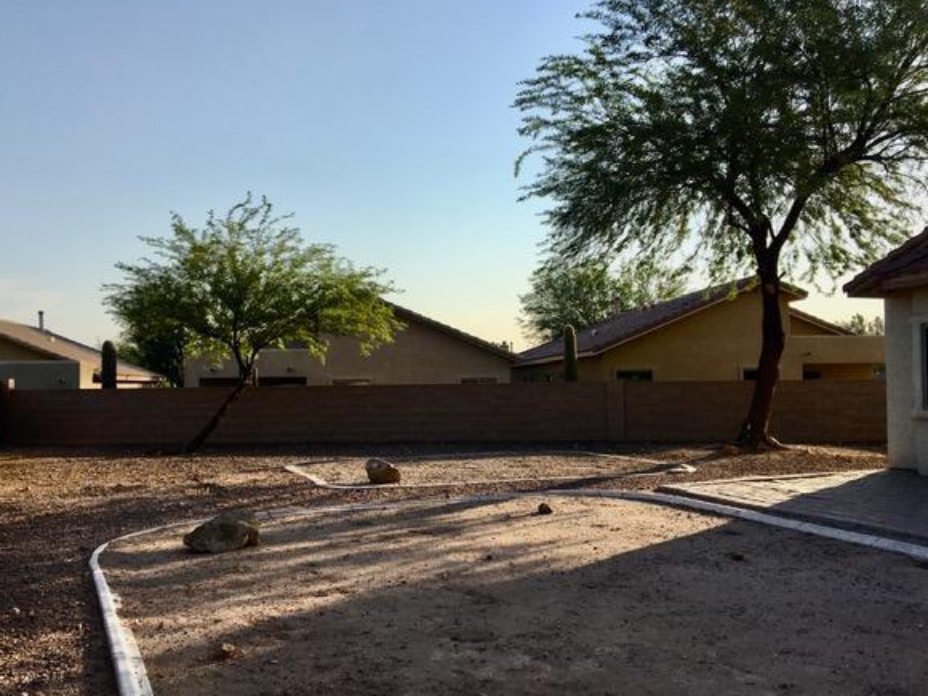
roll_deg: +1.1
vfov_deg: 44.2
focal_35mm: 32
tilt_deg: +0.1
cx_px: 450
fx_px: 858
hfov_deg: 56.8
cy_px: 362
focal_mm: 4.15
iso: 25
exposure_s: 1/1972
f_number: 2.2
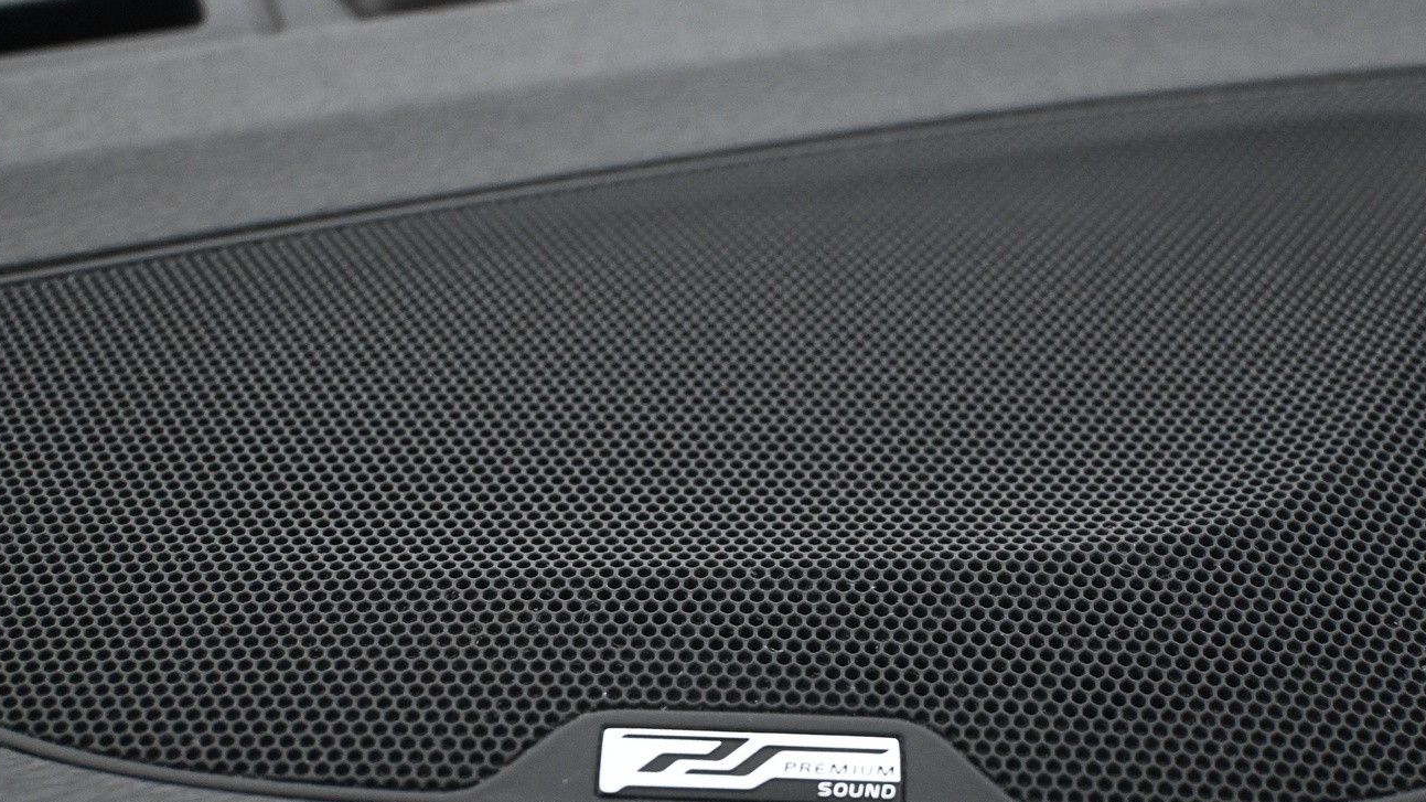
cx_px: 775
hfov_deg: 32.8
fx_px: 2419
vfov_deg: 18.7
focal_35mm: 64
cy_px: 558
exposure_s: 1/60
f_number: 5
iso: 6400
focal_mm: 32.5
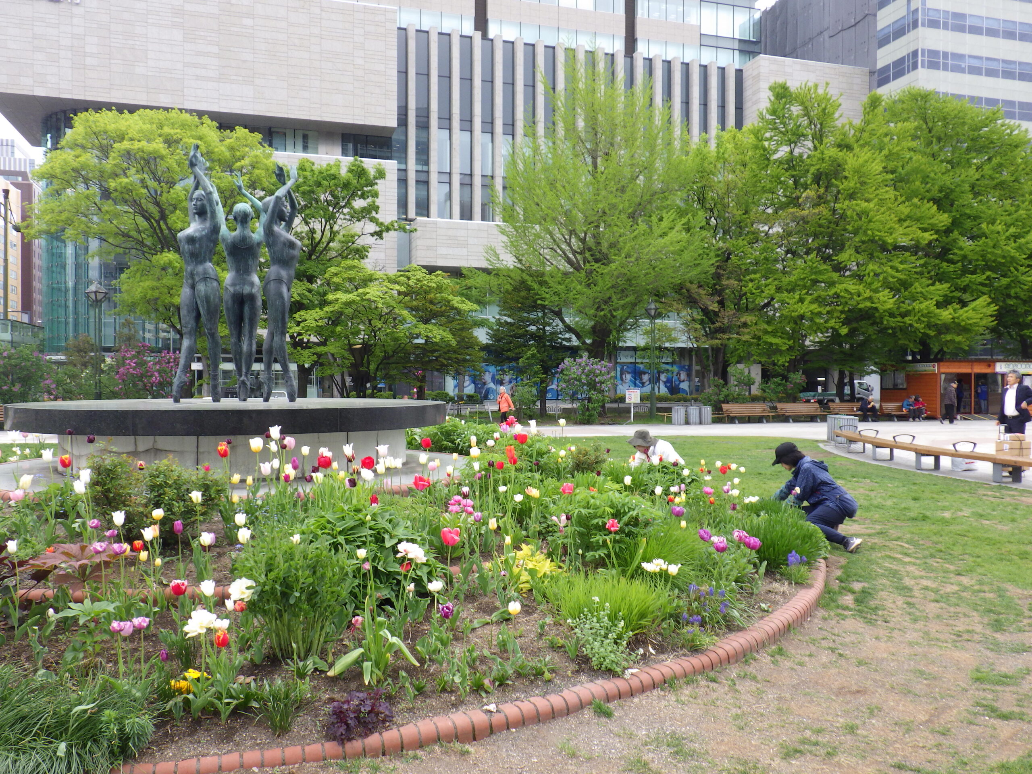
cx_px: 516
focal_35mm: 28
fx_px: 835
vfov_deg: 49.7
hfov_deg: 63.4
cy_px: 387
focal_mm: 5
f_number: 4.2
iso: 125
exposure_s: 1/160
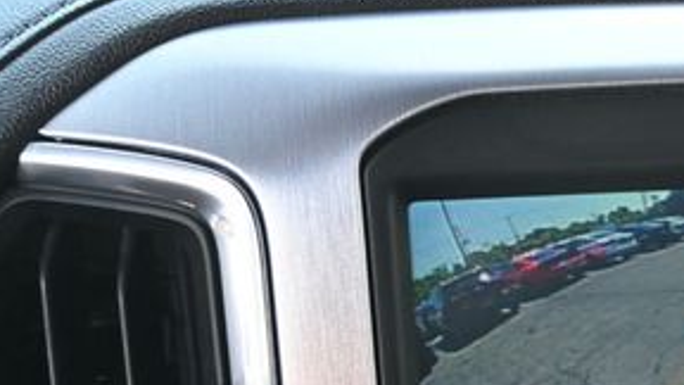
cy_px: 473
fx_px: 1581
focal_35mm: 87
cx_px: 720
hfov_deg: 23.2
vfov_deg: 13.5
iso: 900
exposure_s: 1/125
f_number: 4.2
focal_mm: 25
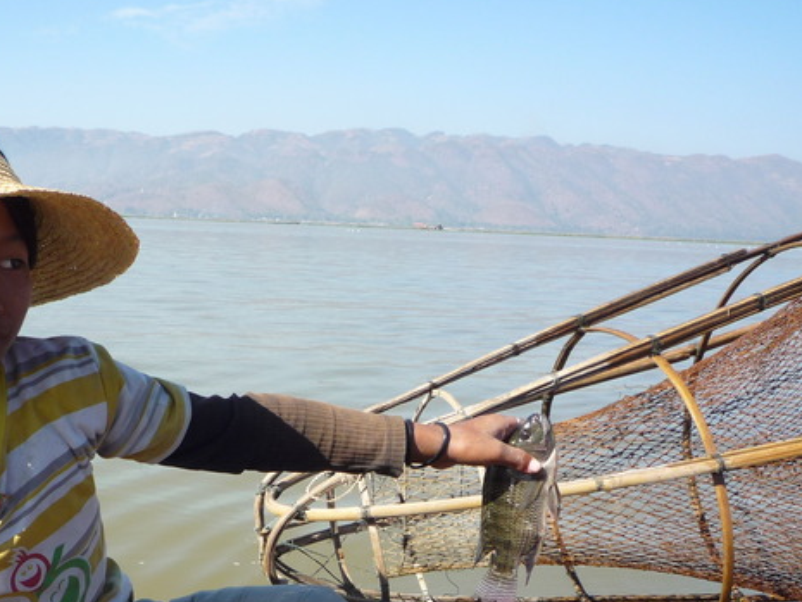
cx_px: 198
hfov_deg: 42.5
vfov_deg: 32.7
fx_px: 997
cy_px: 478
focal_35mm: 43
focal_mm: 4.4
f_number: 4
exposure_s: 1/500
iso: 100
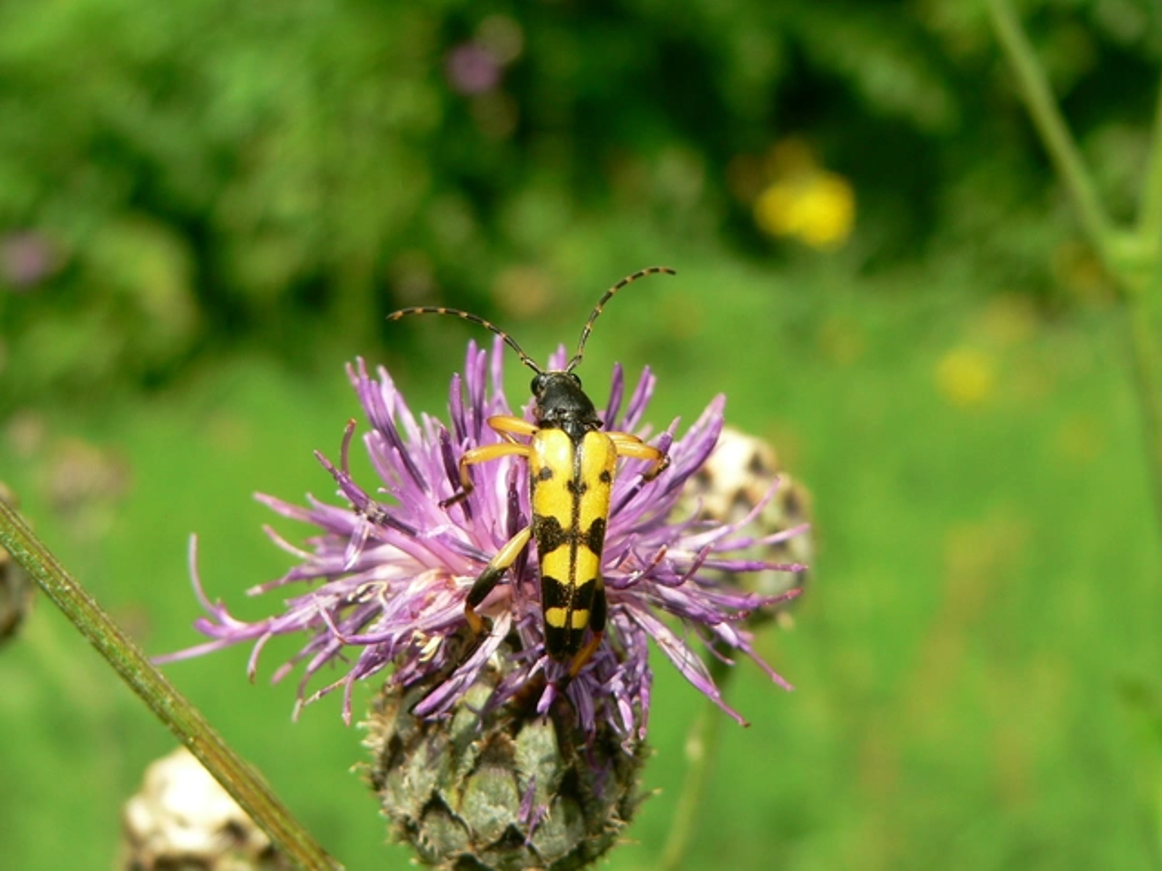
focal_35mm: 66
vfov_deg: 22.3
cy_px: 436
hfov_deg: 29.4
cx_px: 581
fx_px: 2216
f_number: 4
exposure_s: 1/320
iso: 80
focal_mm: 11
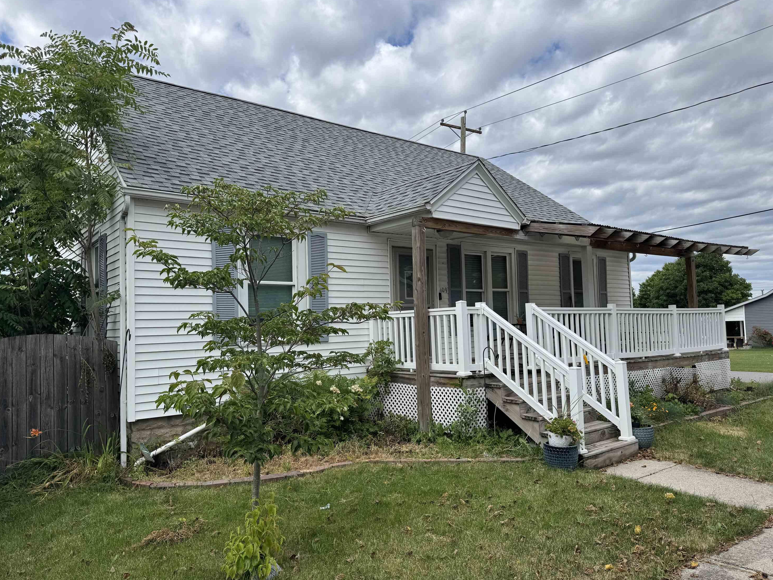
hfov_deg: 69.4
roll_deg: +1.9
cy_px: 295
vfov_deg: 54.9
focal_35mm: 25
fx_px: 558
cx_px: 375
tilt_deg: +5.7
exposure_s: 1/4049
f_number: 1.78
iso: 80
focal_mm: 6.76
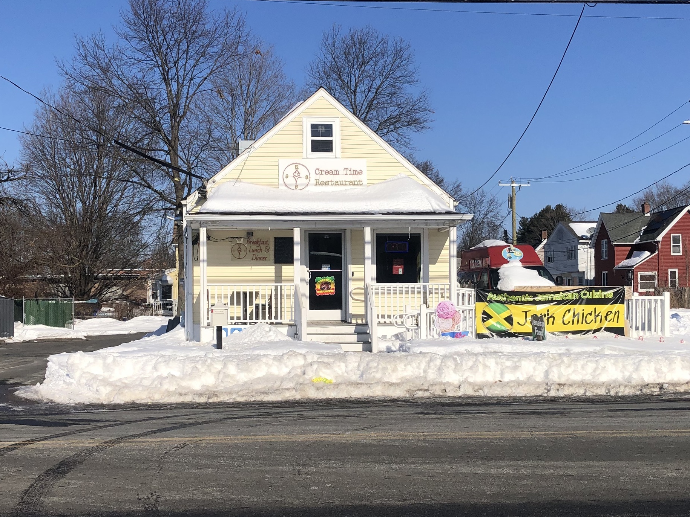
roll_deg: +1.4
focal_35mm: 47
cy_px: 287
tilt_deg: +0.9
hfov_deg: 40.4
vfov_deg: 30.9
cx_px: 352
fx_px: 937
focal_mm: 4
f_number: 1.8
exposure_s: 1/4425
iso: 25
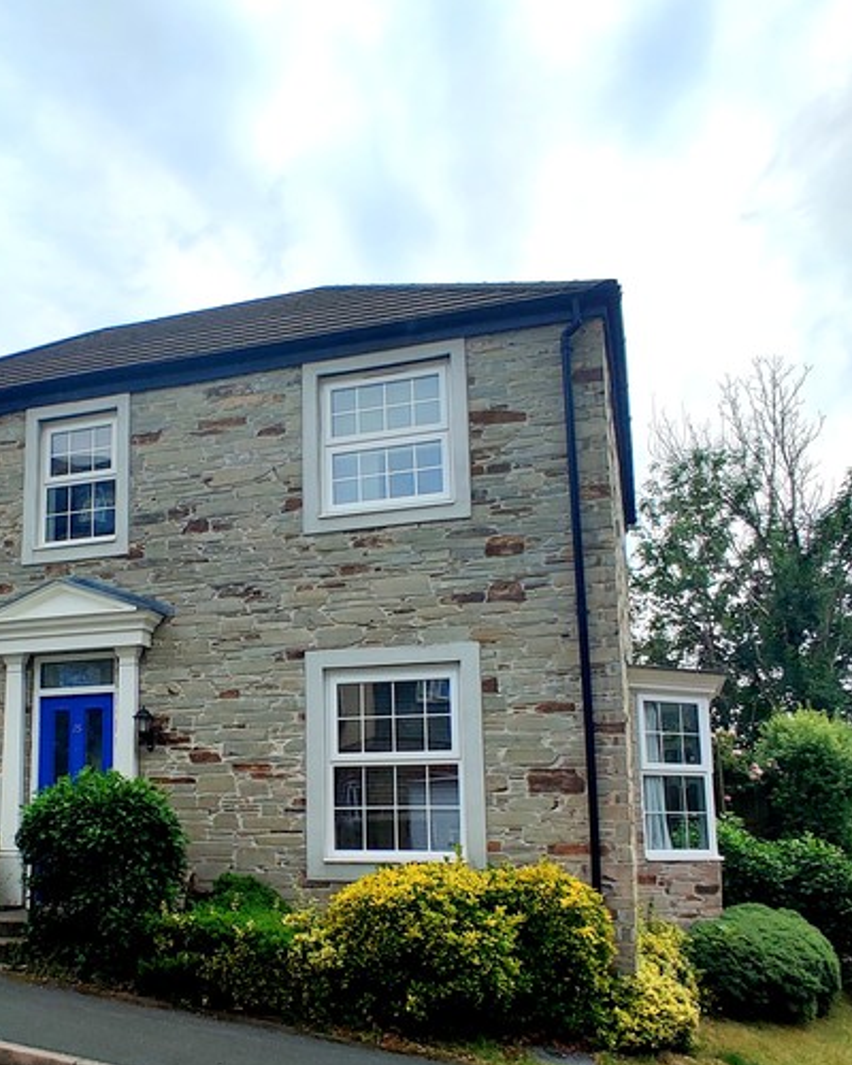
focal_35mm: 26
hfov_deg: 53.2
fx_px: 820
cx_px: 247
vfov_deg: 65.0
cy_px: 669
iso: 100
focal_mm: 2.25
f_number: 2.2
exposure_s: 1/2438
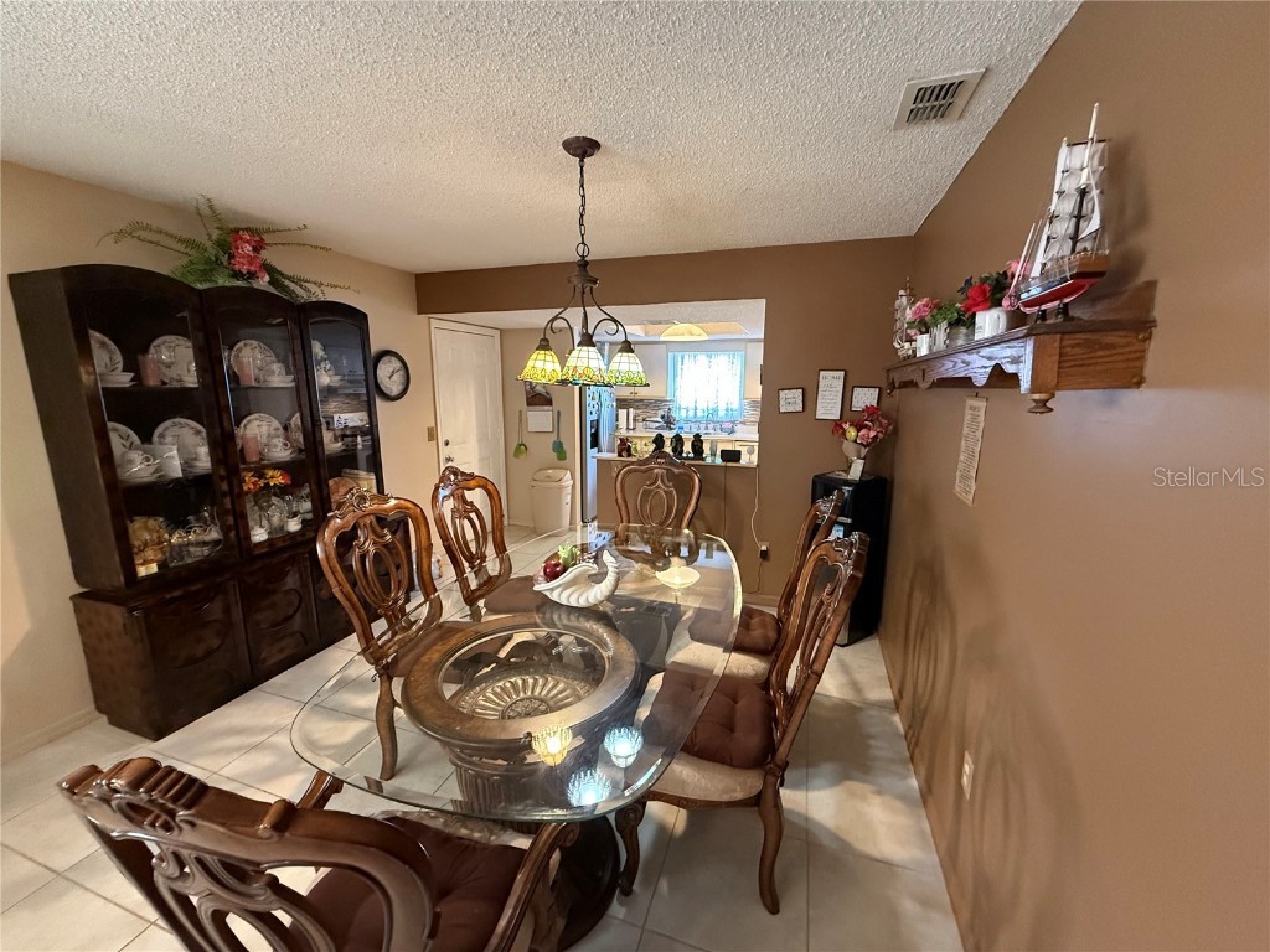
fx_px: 514
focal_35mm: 14
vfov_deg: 85.7
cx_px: 635
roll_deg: +0.3
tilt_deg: -10.4
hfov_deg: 102.1
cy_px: 476
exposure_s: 1/60
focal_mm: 2.22
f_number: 2.2
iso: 800
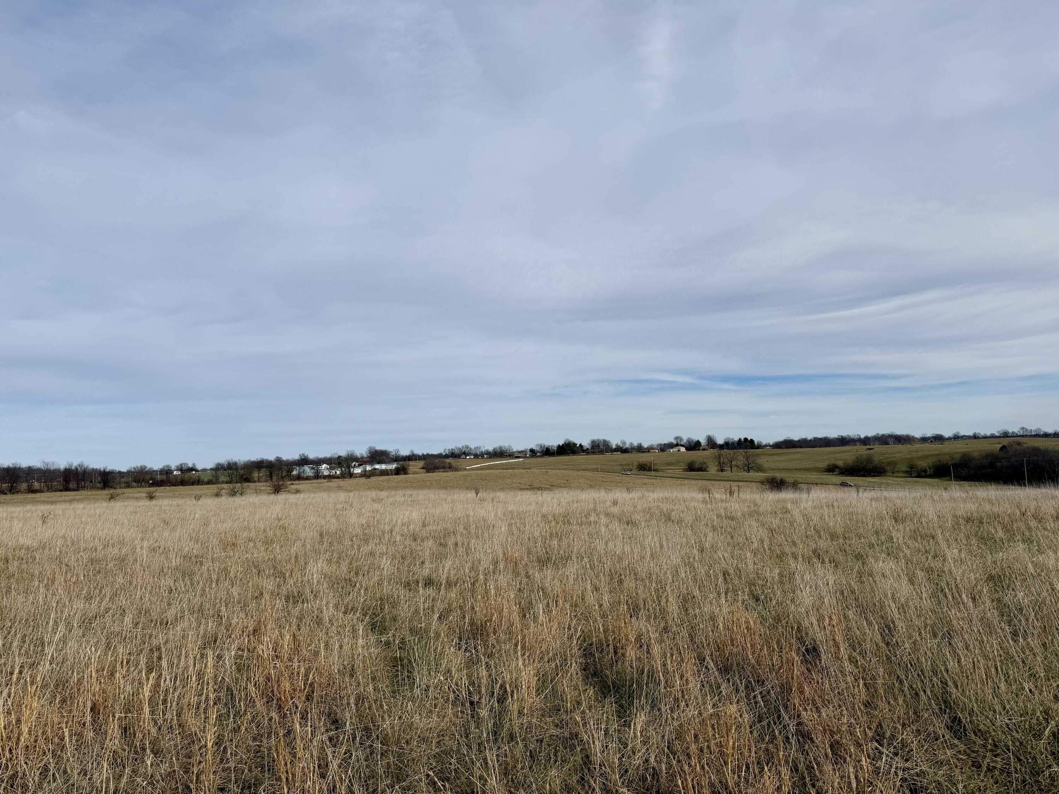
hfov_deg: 71.6
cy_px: 397
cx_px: 530
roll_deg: +2.3
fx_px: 734
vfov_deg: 56.8
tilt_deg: +4.8
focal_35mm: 24
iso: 80
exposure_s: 1/9091
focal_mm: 6.76
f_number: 1.78
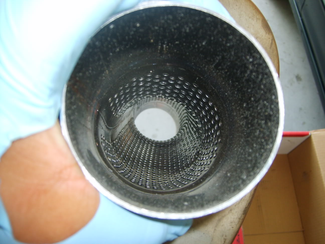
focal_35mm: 35
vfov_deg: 40.7
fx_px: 329
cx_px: 162
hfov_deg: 52.6
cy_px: 122
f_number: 2.8
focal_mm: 5.8
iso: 100
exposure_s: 1/30
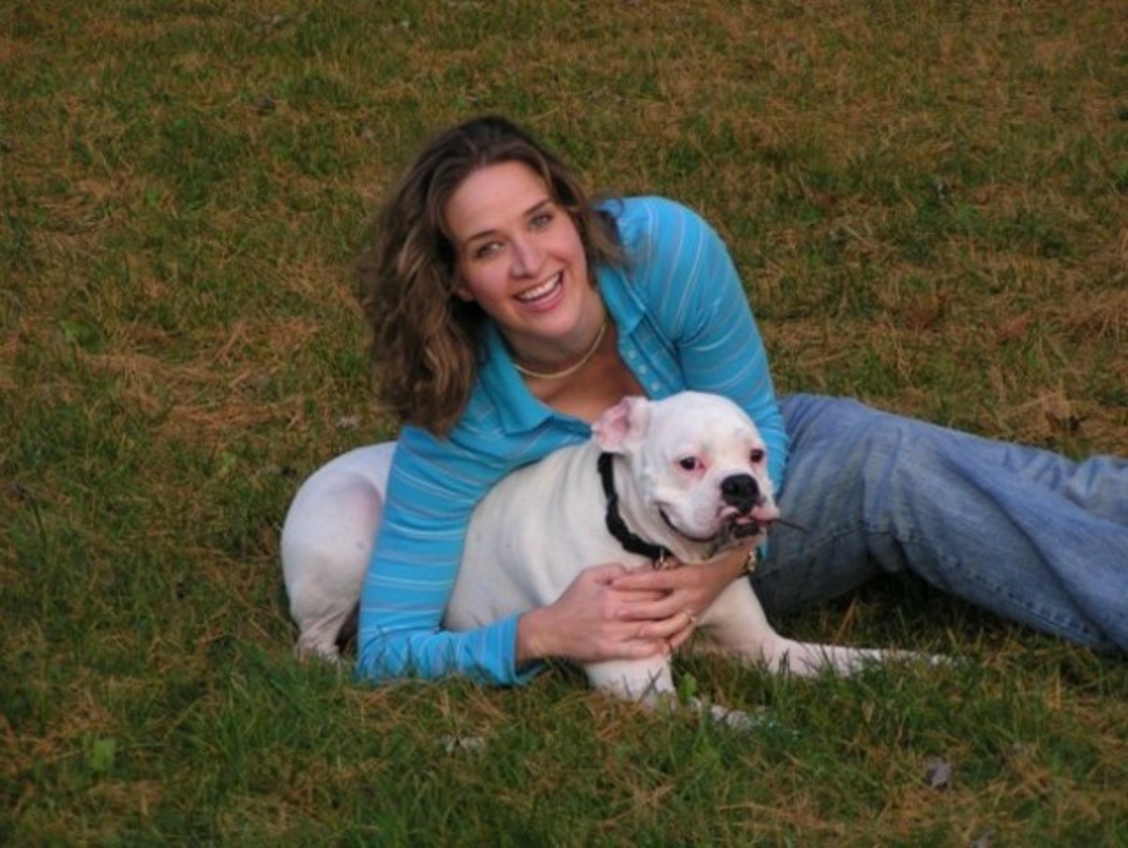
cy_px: 424
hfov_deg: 9.2
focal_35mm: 216
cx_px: 564
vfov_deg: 6.9
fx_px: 7044
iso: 80
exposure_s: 1/250
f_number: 3.5
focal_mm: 33
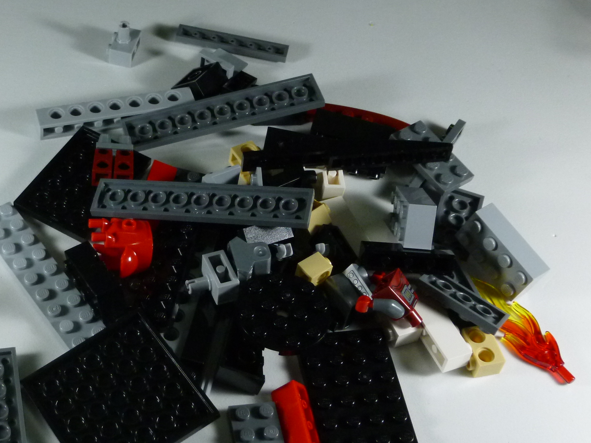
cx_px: 99
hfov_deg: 27.8
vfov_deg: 21.5
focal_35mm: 68
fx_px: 1161
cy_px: 300
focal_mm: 6.9
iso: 250
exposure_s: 1/60
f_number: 3.7
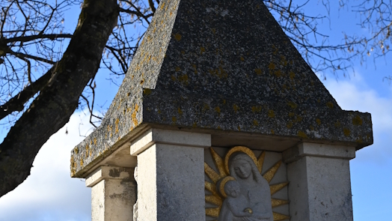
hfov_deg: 36.9
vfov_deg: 21.9
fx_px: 571
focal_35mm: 55
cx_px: 92
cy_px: 116
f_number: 7.1
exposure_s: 1/1600
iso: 640
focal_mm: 30.5
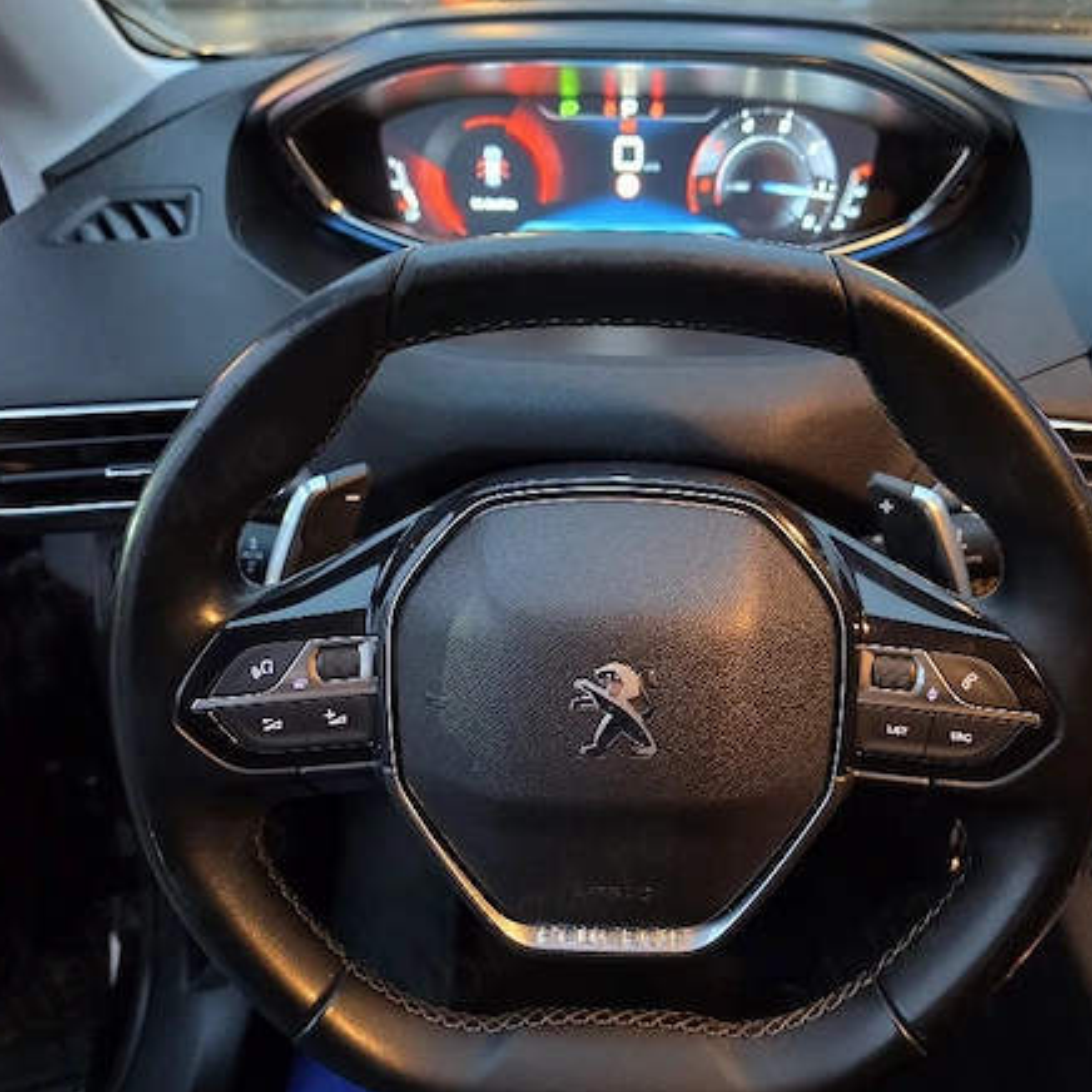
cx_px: 616
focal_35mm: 28
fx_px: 999
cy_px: 559
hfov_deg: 57.1
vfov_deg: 57.3
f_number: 1.4
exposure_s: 1/30.2
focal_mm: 6.5
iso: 800
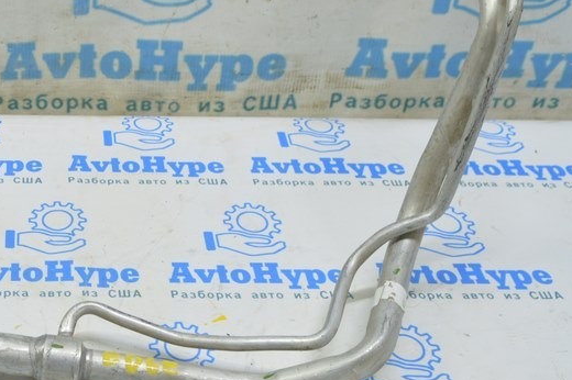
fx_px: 1032
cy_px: 57
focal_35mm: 65
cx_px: 13
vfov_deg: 20.6
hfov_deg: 29.2
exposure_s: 1/20
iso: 400
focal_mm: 22
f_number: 5.6
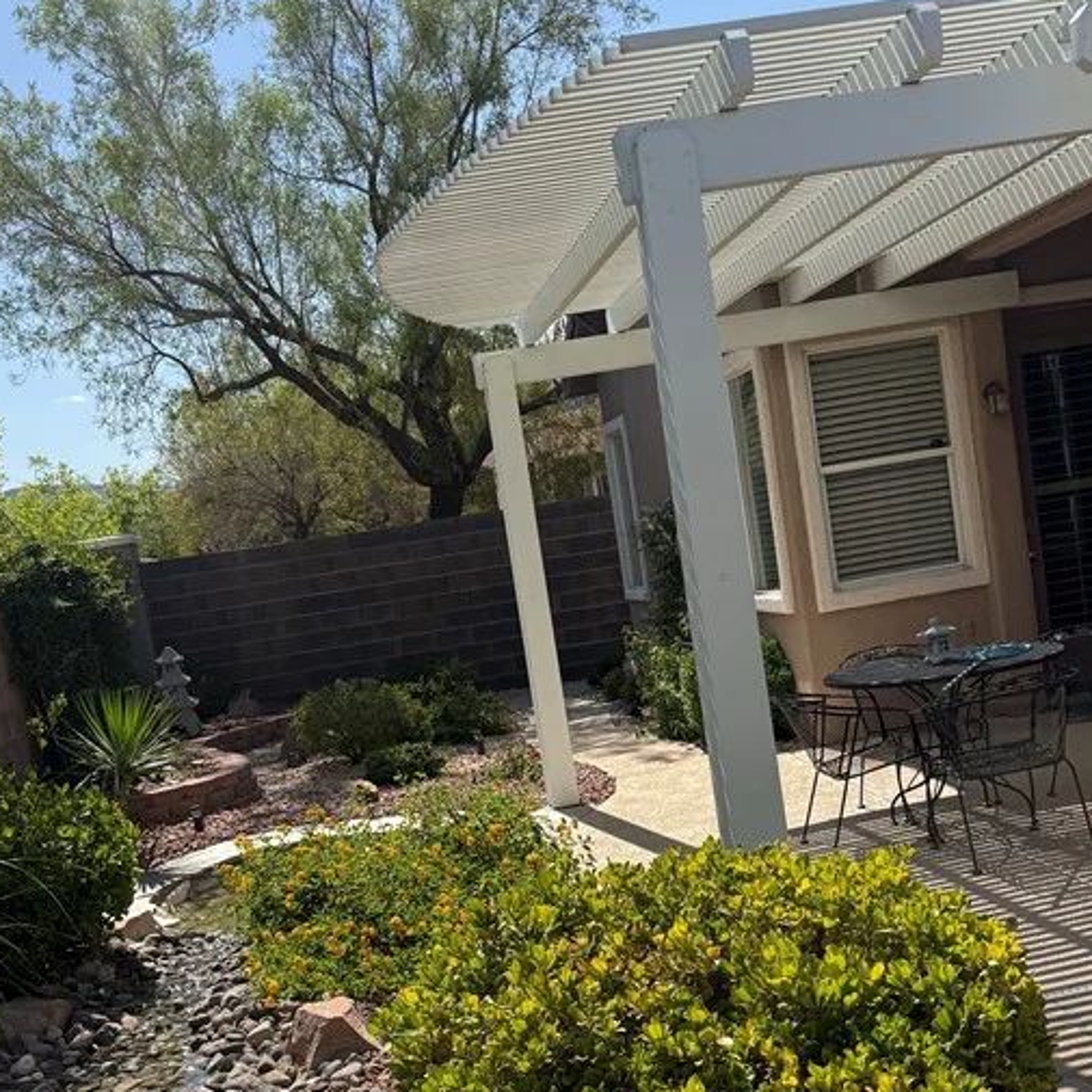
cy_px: 707
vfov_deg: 38.8
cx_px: 528
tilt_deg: -5.5
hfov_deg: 39.2
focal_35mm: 43
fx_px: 1535
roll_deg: +9.0
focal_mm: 6.76
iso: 80
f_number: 1.78
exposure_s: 1/4673
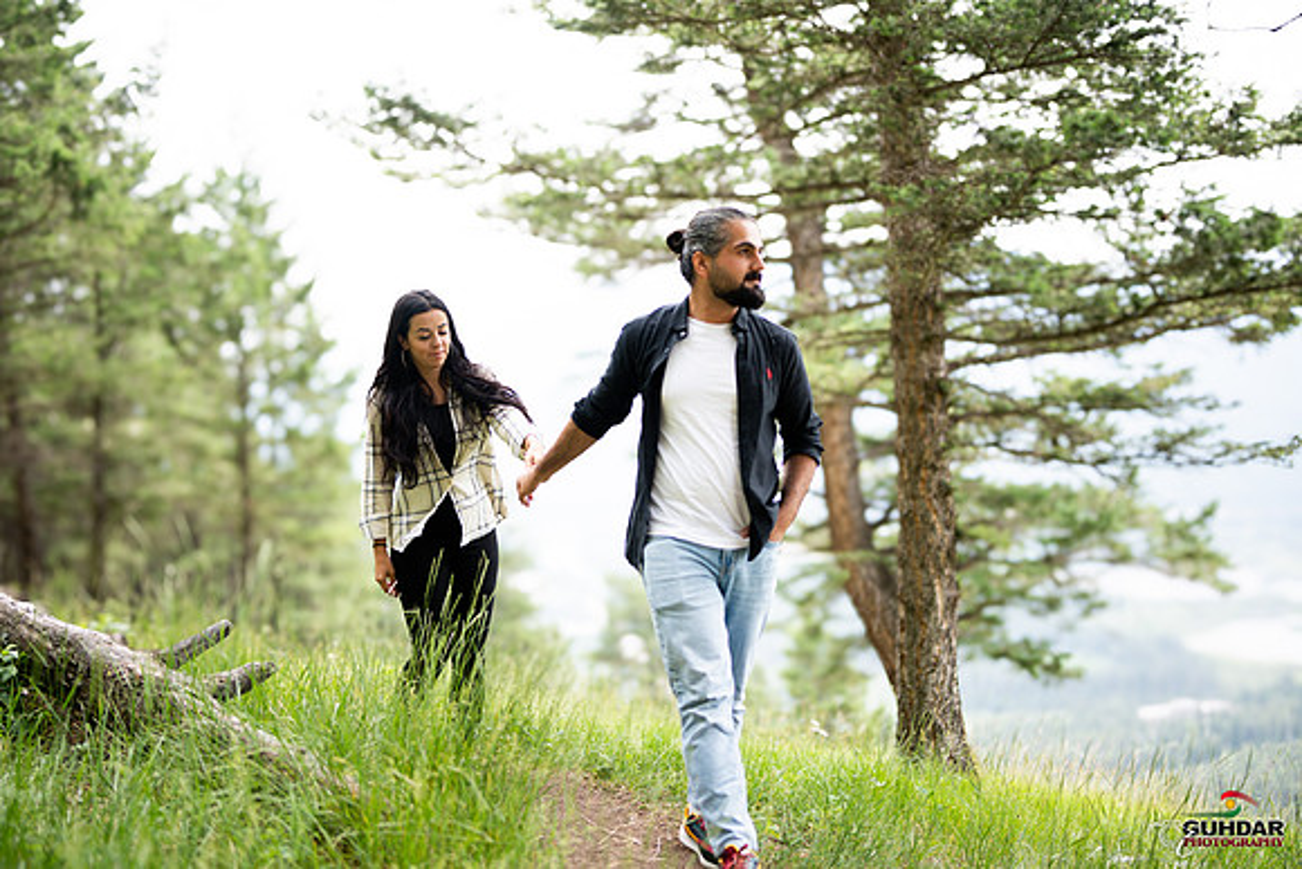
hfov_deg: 54.4
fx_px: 1266
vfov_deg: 37.9
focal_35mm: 35
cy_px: 434
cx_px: 651
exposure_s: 1/3200
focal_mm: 35
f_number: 1.2
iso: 200
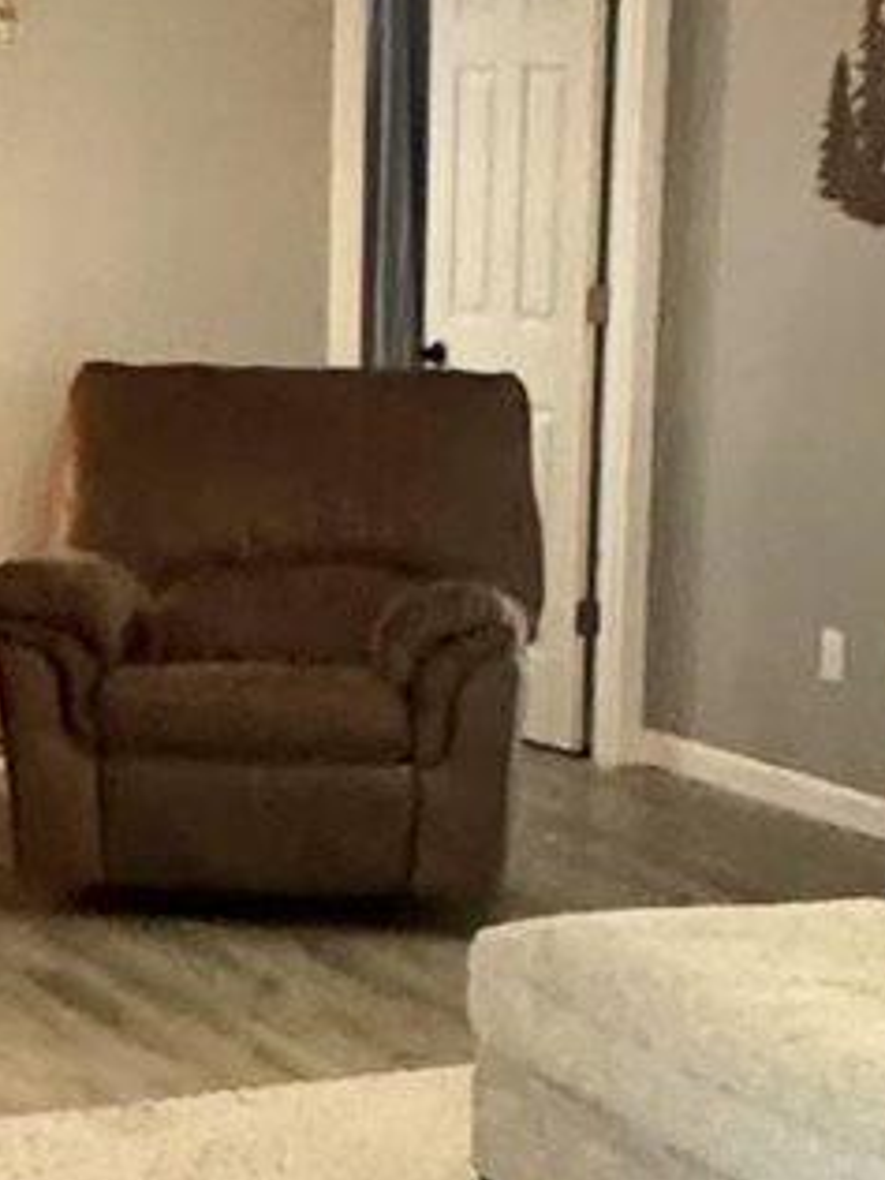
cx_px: 586
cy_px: 1214
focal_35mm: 102
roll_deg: -2.5
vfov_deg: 18.7
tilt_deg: -17.8
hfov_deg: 14.5
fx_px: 3477
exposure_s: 1/60
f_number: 2.2
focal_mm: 2.22
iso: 640
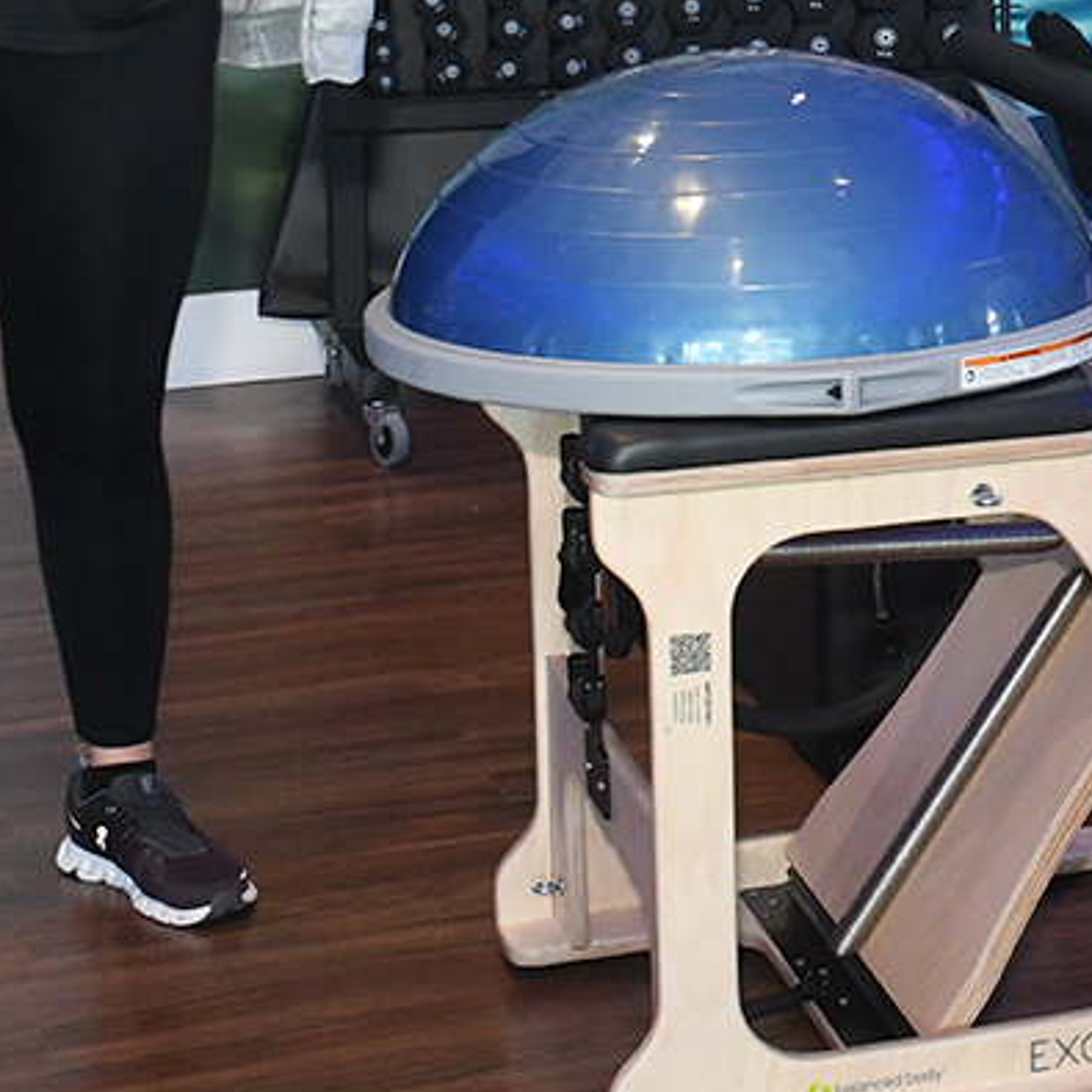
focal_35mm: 93
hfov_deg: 16.3
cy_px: 77
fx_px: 3319
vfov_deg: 18.3
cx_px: 1838
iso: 1600
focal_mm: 24
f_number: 6.3
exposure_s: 1/60
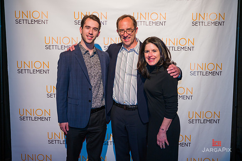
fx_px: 296
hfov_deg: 44.5
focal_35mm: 44
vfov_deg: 30.5
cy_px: 80
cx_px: 121
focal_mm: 44
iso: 640
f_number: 4
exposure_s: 1/200
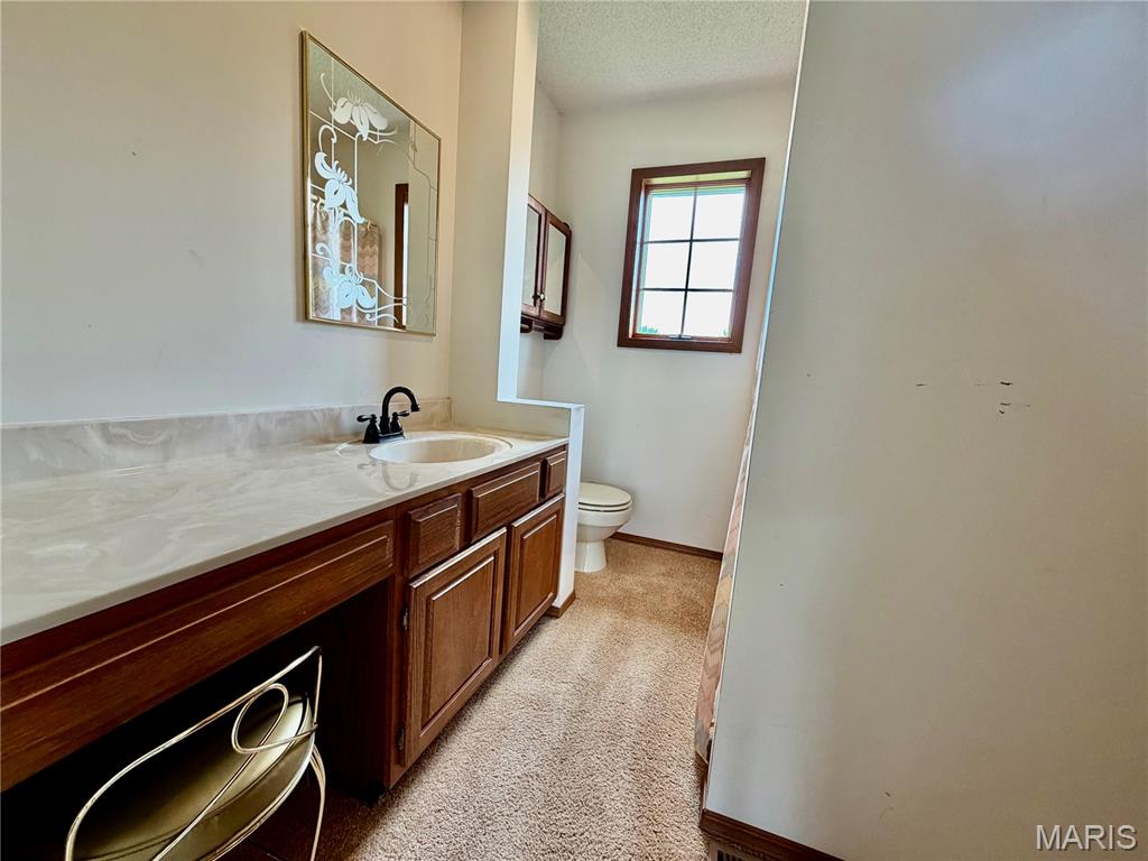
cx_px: 574
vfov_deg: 85.7
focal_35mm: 14
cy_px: 430
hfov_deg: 102.1
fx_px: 464
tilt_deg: -8.1
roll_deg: -4.0
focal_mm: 2.22
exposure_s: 1/120
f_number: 2.2
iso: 160
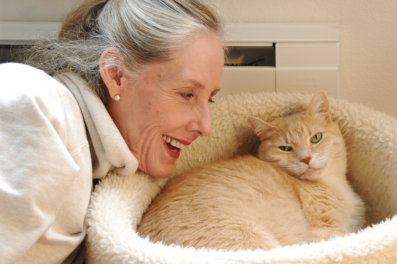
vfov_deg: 15.2
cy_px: 132
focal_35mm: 90
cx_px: 198
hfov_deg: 22.6
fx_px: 992
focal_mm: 60
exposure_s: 1/50
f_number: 4.8
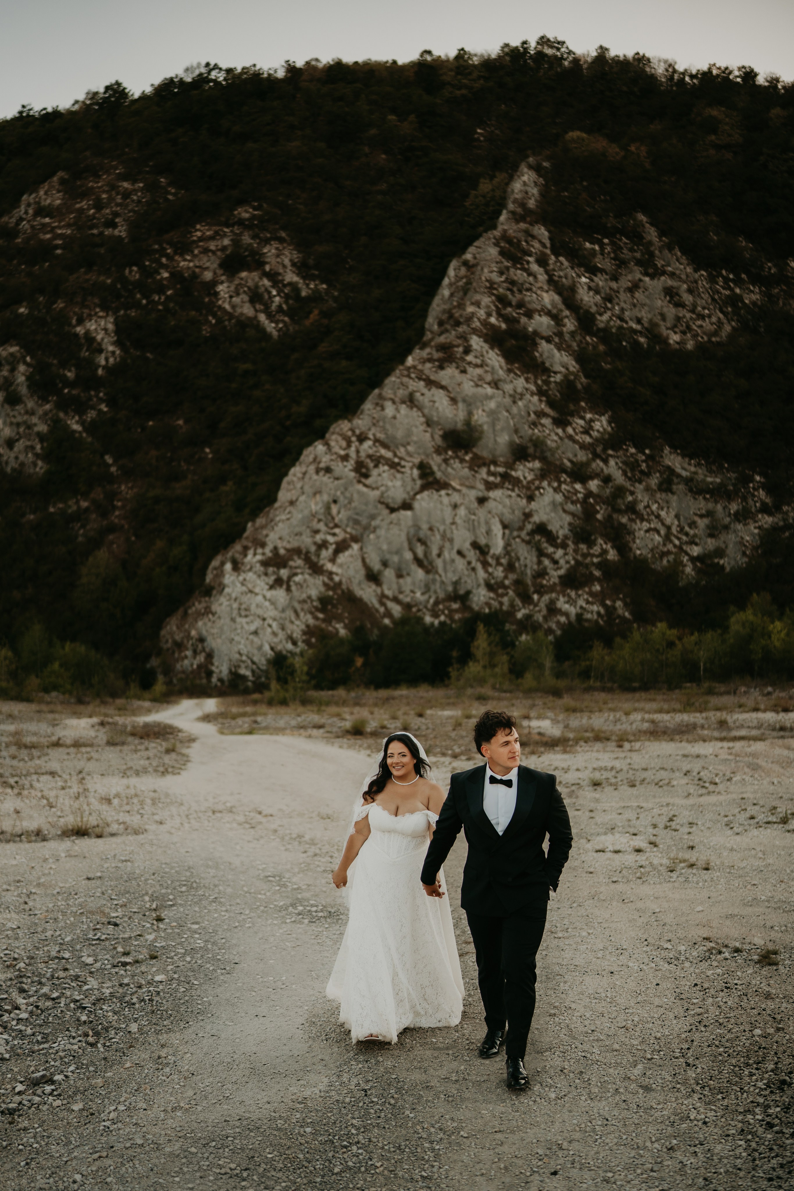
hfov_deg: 37.9
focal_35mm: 35
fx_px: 1158
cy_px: 596
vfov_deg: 54.4
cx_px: 397
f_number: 1.4
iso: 125
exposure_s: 1/2500
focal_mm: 35
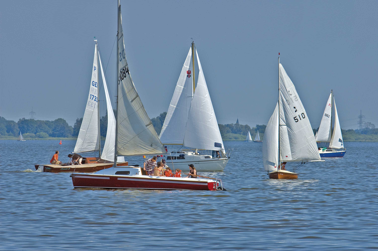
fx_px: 3934
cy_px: 126
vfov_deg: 3.7
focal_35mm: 375
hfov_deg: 5.5
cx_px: 189
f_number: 13
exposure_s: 1/200
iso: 200
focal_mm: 250
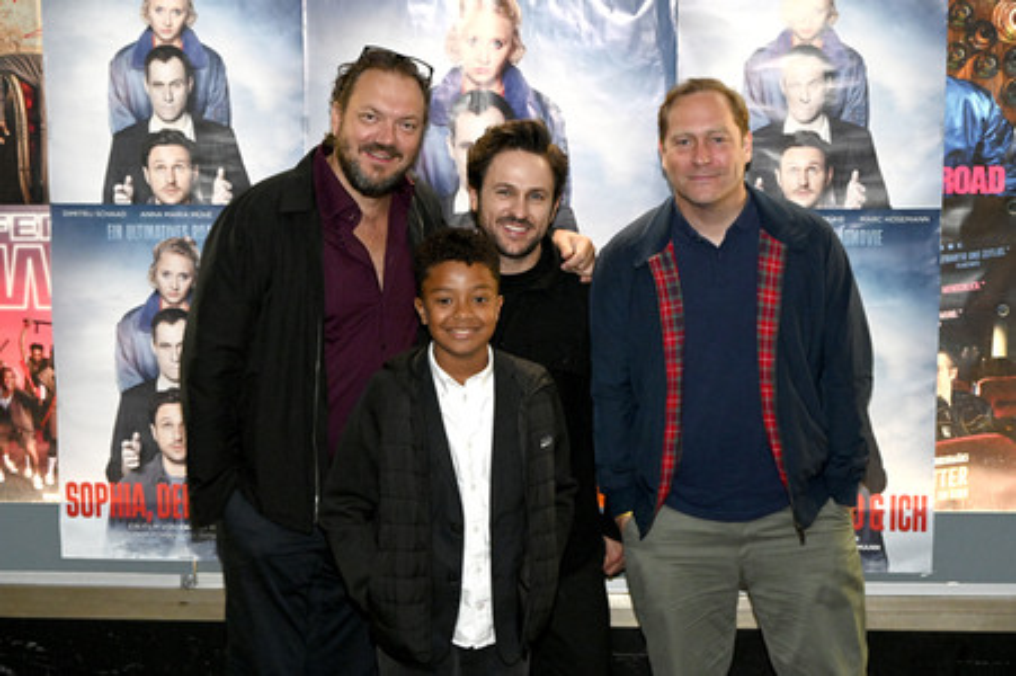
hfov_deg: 33.4
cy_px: 338
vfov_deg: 22.6
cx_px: 508
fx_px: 1692
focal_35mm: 60
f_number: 6
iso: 5000
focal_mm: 60
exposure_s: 1/200
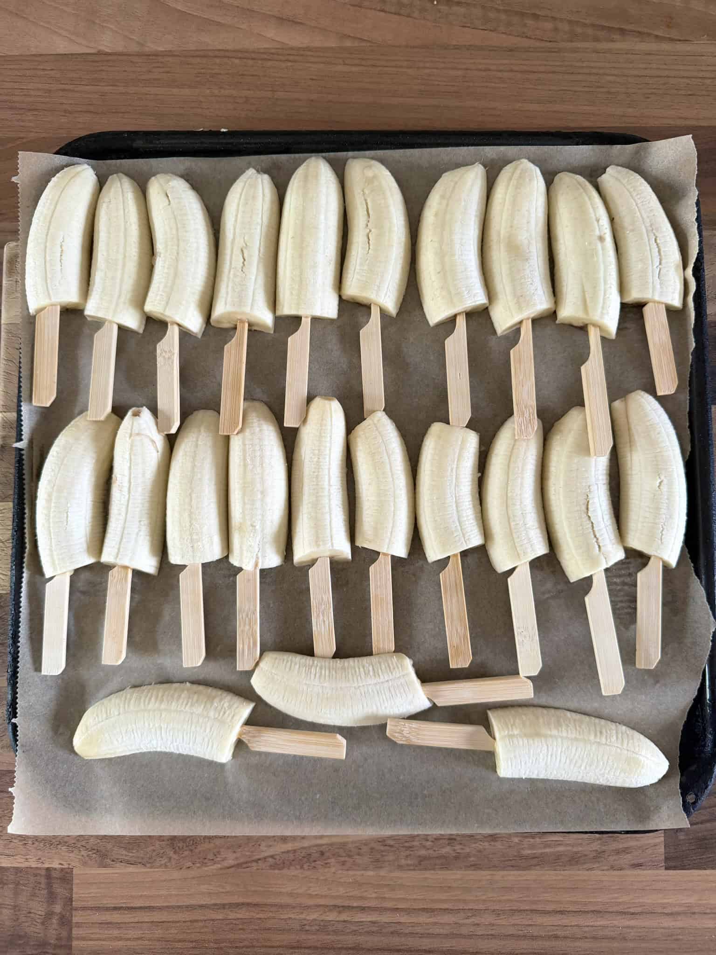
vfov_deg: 71.6
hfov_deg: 56.8
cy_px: 478
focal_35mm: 24
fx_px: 662
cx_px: 358
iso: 200
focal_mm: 6.8
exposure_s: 1/71
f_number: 1.8
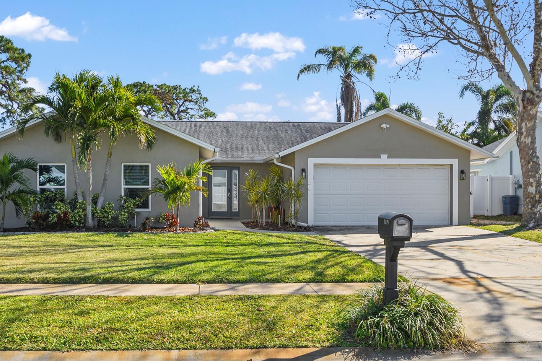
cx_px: 238
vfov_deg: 37.8
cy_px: 180
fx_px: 527
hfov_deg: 54.3
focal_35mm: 35
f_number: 9
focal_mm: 21
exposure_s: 1/160
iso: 100
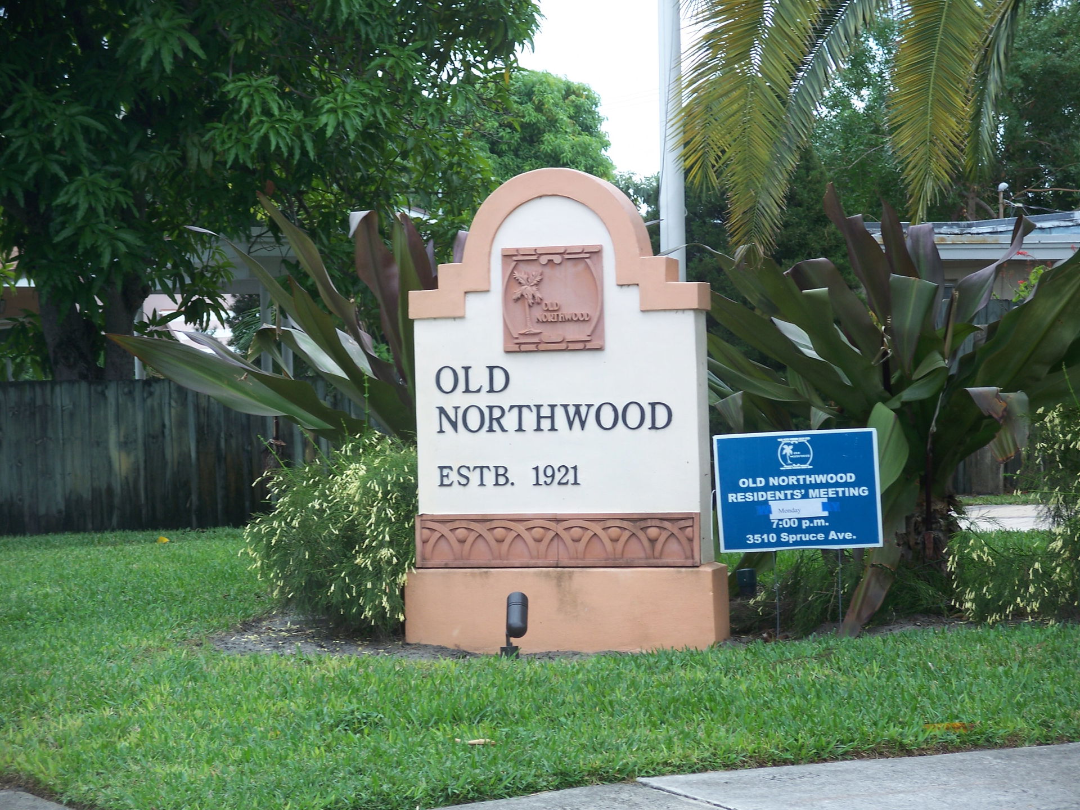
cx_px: 540
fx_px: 3526
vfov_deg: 13.1
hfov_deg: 17.4
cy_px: 405
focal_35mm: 113
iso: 64
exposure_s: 1/160
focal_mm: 23.9
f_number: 3.6
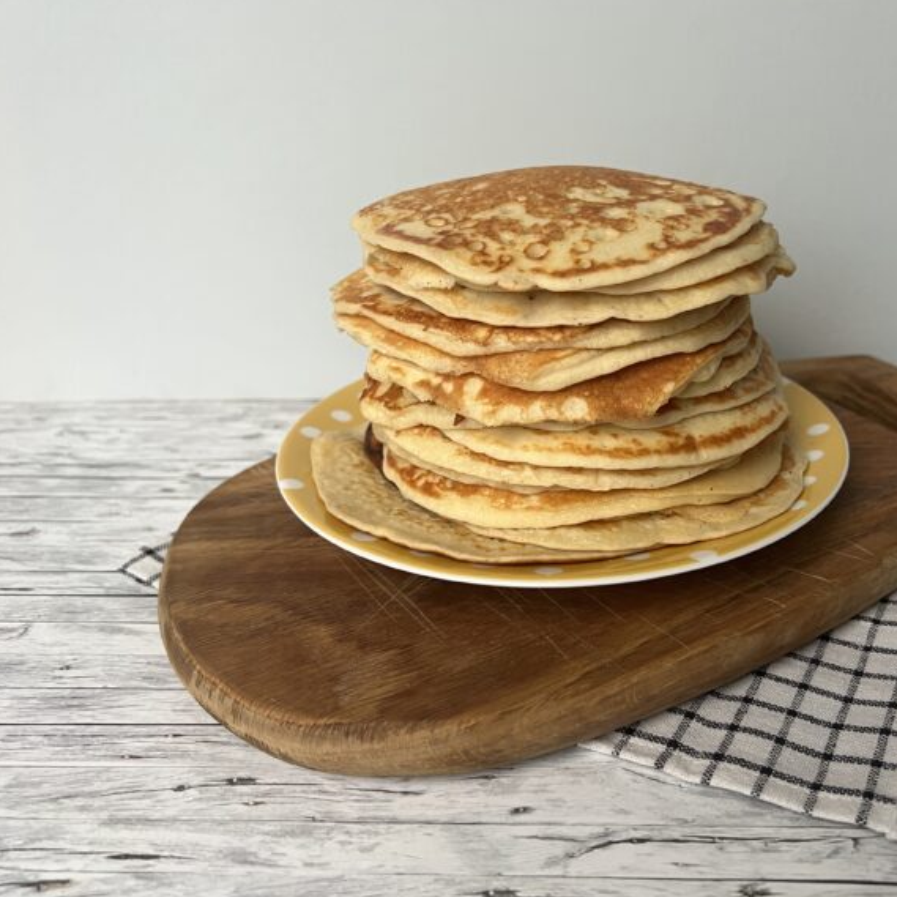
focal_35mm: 31
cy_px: 446
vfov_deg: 52.5
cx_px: 574
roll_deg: +1.6
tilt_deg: -26.0
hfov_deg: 51.8
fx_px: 909
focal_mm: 5.7
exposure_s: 1/60
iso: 125
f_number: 1.5
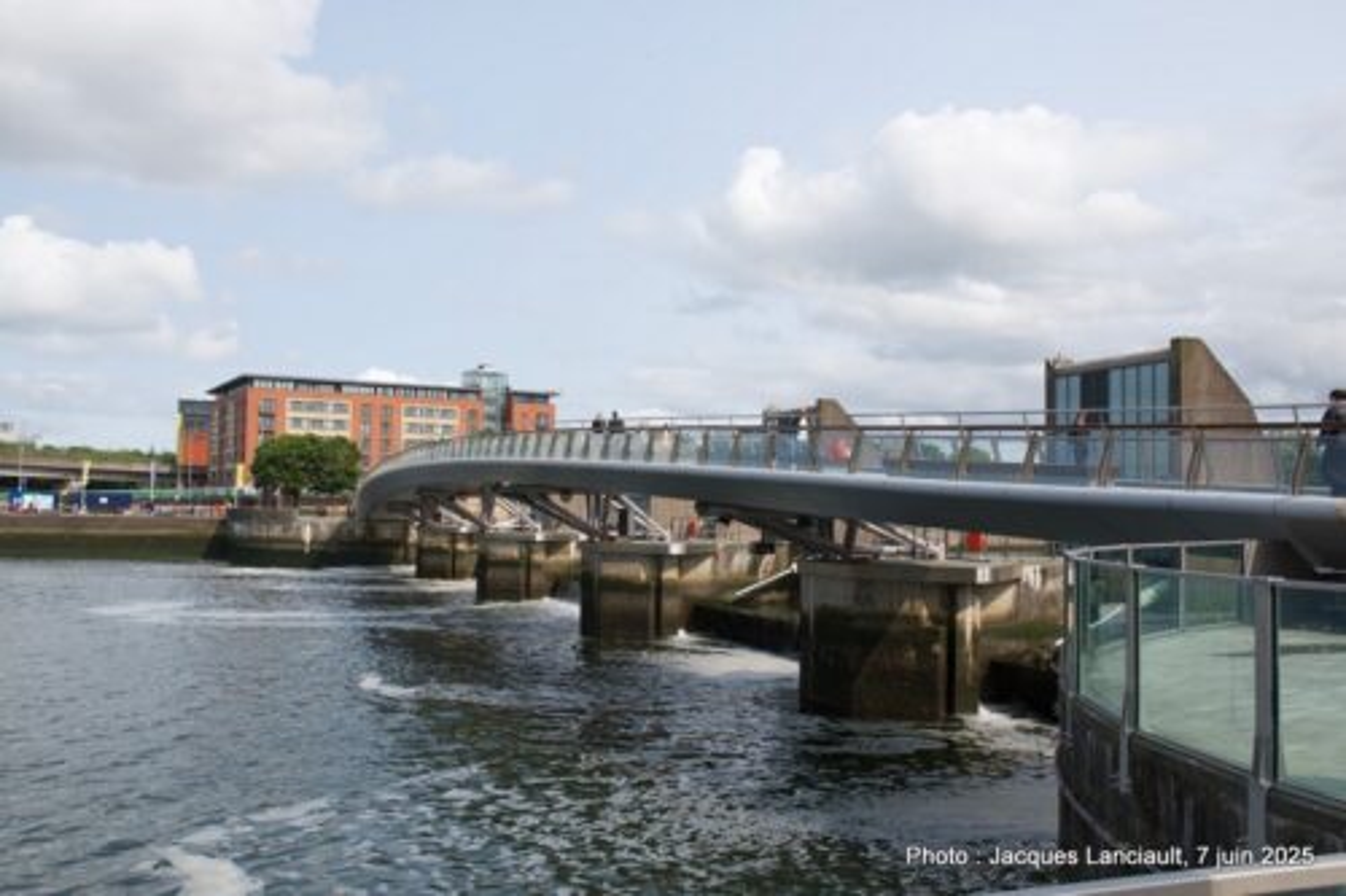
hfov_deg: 53.1
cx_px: 673
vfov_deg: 36.8
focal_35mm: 36
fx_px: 1345
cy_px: 448
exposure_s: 1/250
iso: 100
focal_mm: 24
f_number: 8
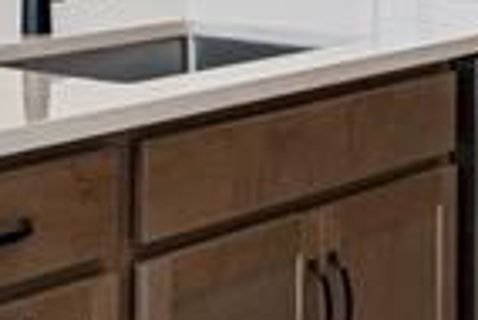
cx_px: -64
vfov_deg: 12.2
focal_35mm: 108
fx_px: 1435
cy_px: -128
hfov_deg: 18.1
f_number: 7.1
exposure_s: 1/15
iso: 100
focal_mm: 10
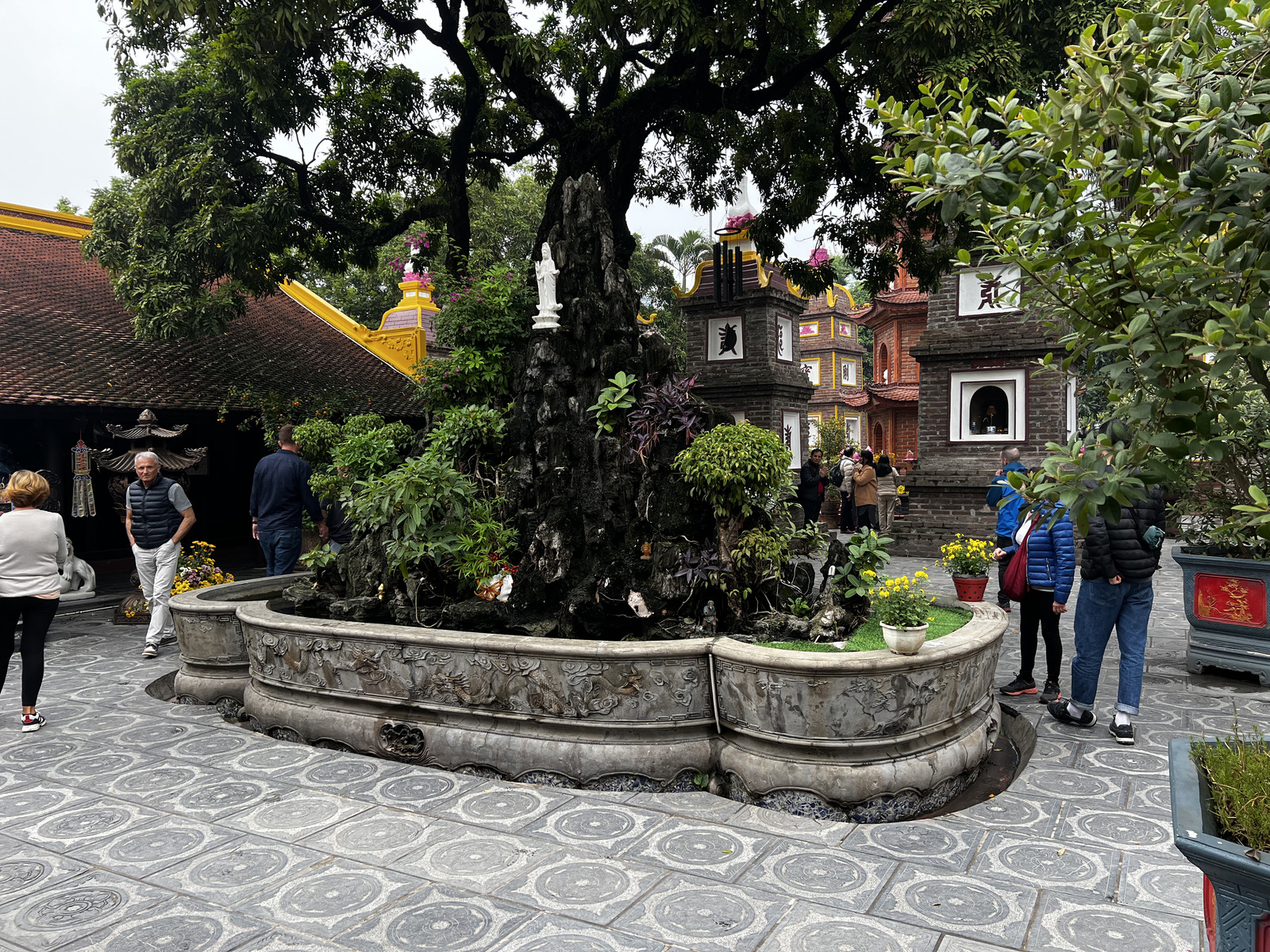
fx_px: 954
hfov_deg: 67.3
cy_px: 476
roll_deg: +1.0
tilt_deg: -1.1
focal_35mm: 26
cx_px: 635
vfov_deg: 53.1
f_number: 1.5
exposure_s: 1/154
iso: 64
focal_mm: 5.7
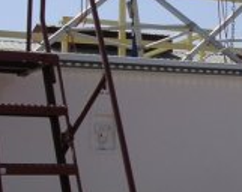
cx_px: 239
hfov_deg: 18.1
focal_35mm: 104
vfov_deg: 14.6
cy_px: 30
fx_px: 743
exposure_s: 1/590
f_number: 5.6
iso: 100
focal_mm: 5.8
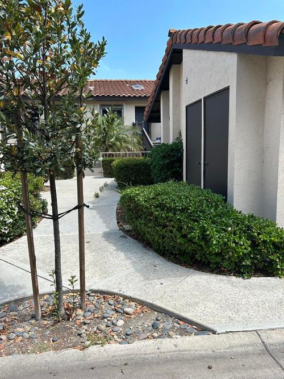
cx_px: 142
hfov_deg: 53.0
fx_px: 285
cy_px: 190
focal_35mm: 26
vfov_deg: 67.3
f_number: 1.5
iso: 50
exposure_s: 1/2299
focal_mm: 5.7
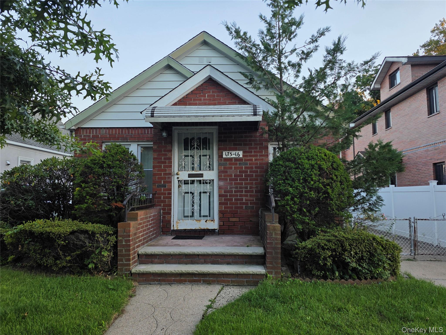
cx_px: 223
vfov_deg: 58.9
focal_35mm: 23
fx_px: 296
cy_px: 168
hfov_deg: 73.9
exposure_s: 1/180
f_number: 1.7
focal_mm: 6.3
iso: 64
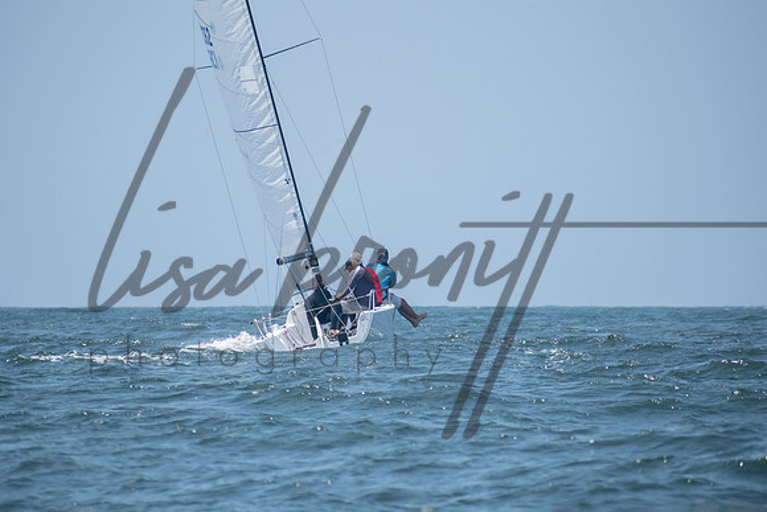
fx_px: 10200
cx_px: 370
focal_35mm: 479
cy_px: 257
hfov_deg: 4.3
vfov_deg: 2.9
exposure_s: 1/1250
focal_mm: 300
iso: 400
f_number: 8
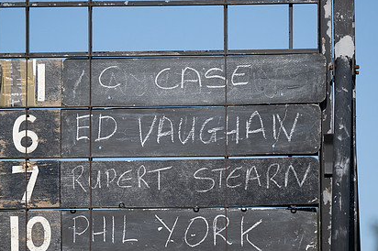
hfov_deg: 5.9
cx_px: 182
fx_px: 3651
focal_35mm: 348
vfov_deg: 3.9
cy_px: 151
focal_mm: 165
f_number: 2.8
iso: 400
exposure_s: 1/12800
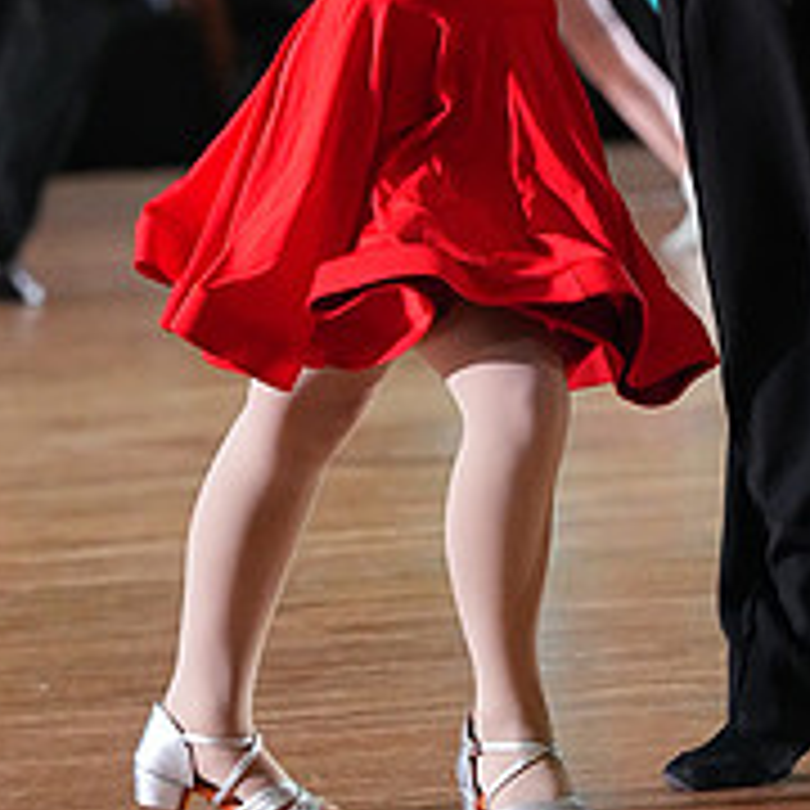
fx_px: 11913
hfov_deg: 3.9
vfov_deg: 3.9
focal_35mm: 450
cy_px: -225
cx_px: 655
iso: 8000
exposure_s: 1/400
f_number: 5
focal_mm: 164
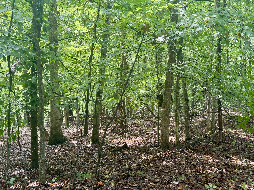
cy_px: 95
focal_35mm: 48
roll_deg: -0.3
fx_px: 352
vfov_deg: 30.3
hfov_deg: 39.7
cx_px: 127
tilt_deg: -8.1
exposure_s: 1/103
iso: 100
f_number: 1.78
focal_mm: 6.76
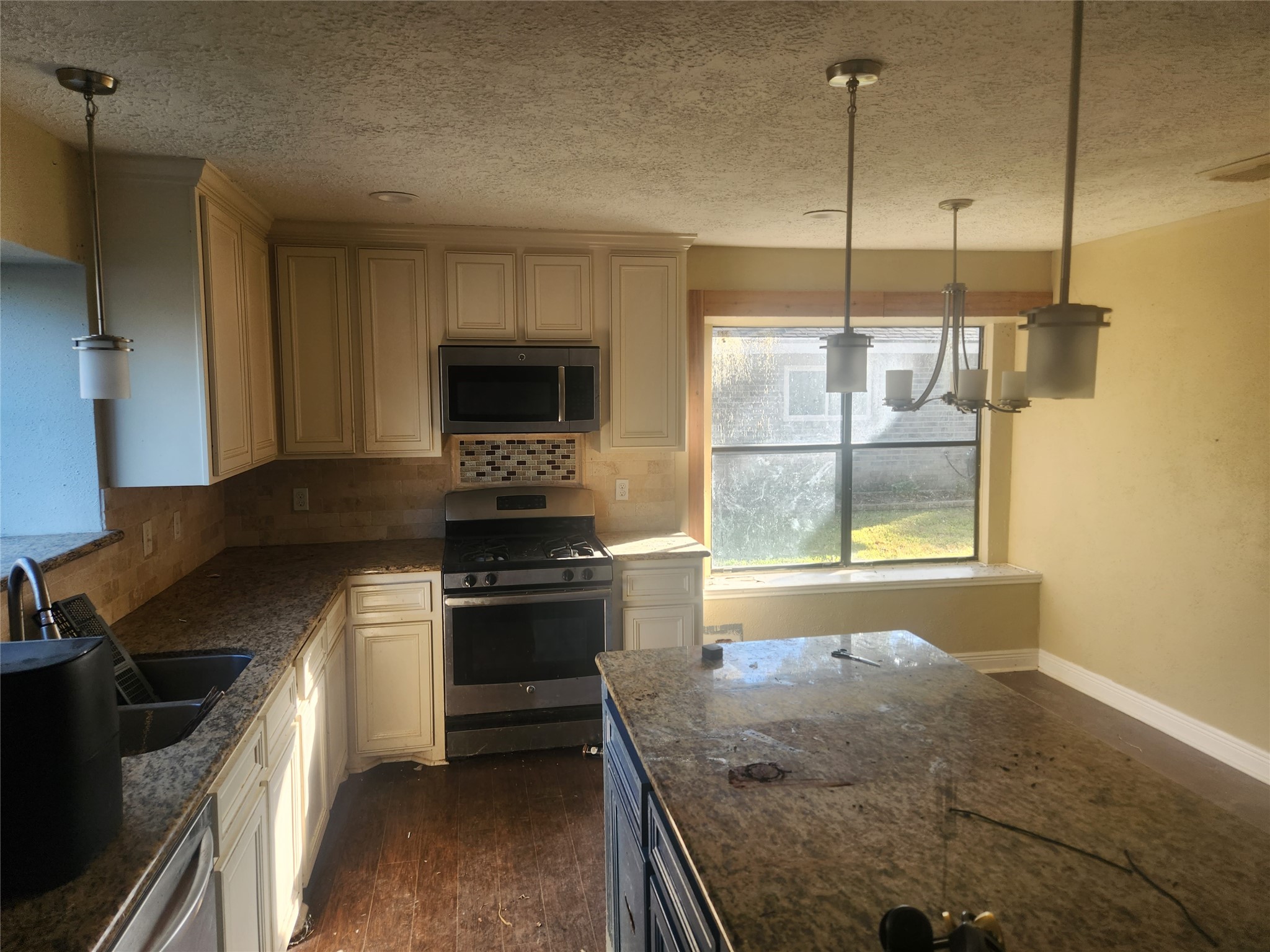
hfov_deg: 73.9
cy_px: 476
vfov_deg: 58.9
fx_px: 844
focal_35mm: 23
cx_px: 635
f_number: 1.8
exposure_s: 1/180
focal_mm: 5.4
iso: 64
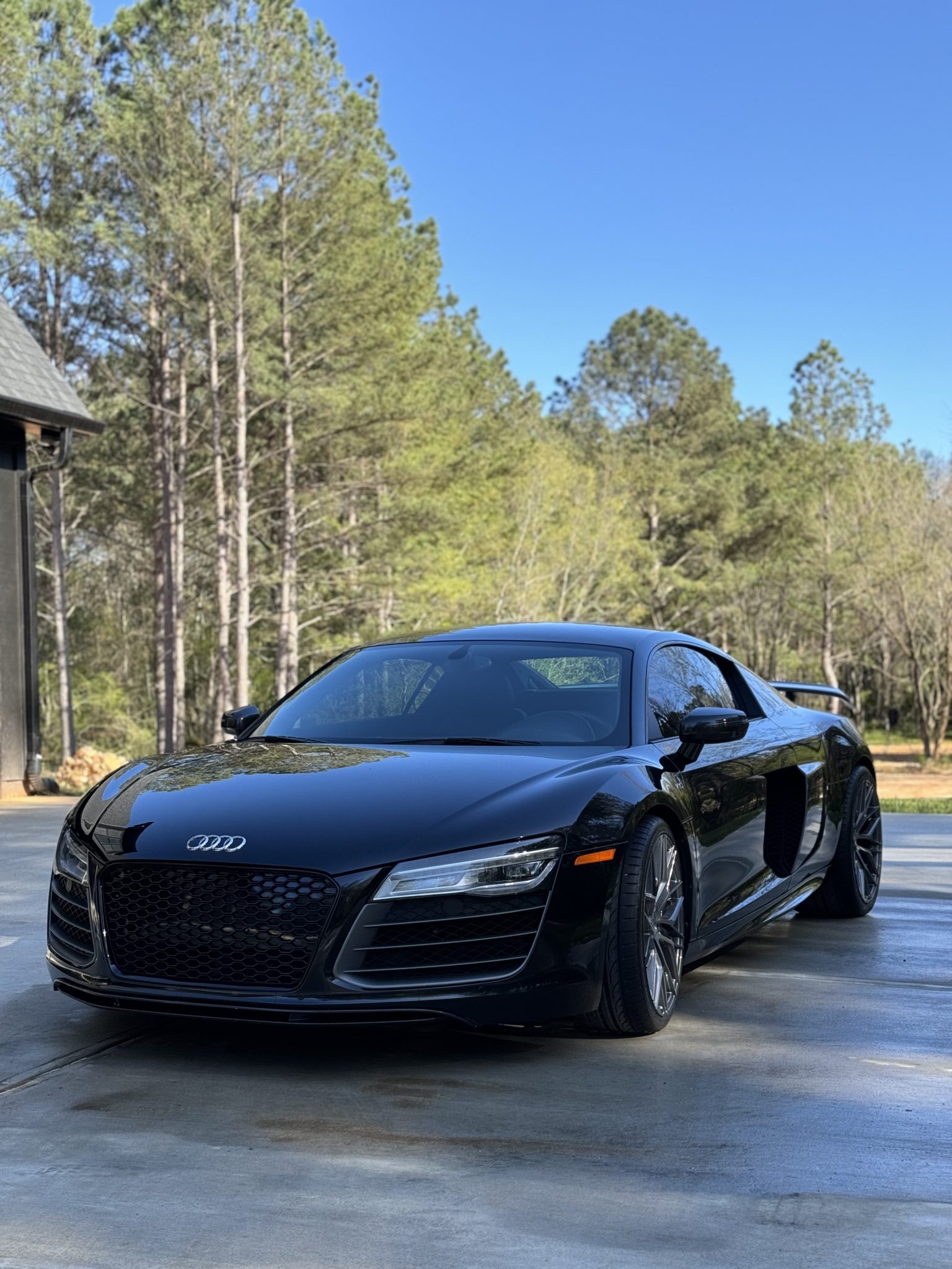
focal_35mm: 48
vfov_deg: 39.7
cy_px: 634
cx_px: 476
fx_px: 1760
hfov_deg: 30.3
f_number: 1.78
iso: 64
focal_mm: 6.86
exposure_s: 1/1238
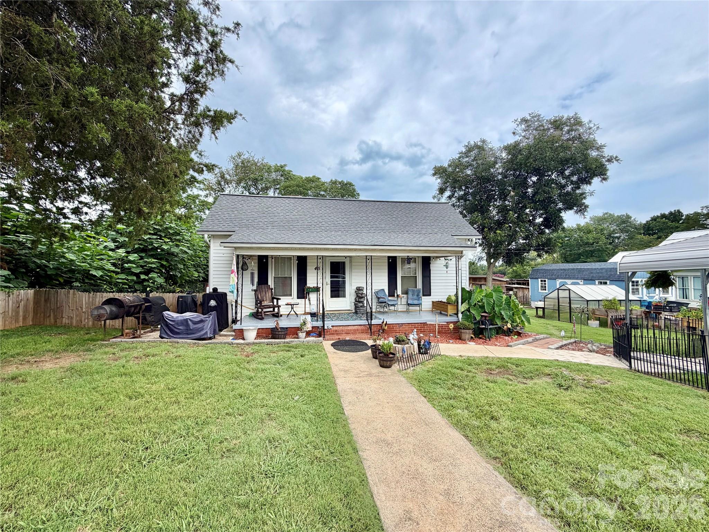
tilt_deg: +1.1
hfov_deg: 102.1
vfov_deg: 85.7
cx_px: 354
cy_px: 266
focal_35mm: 14
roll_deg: +0.6
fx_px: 287
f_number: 2.2
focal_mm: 2.22
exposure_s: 1/770
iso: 32
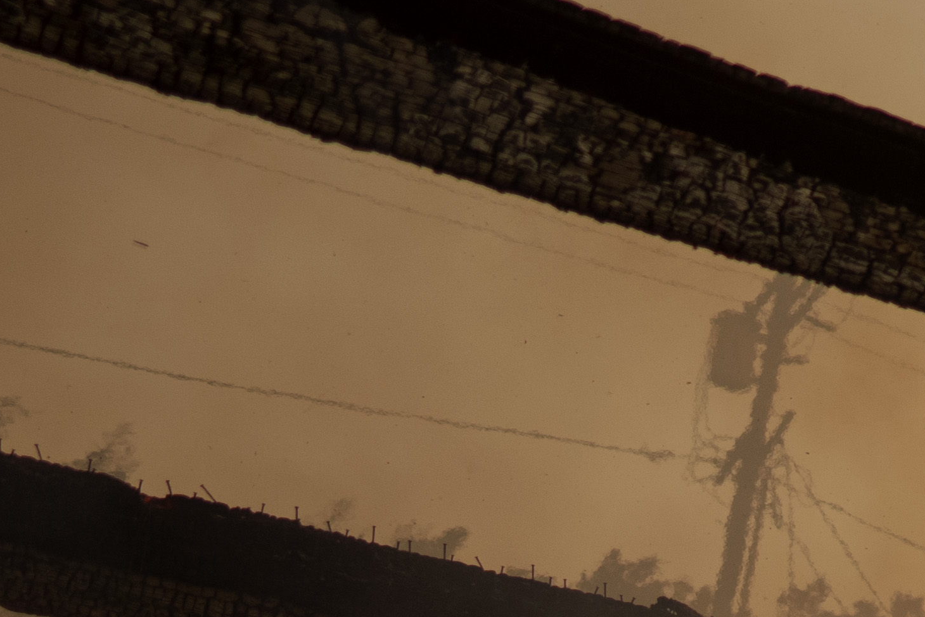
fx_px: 3649
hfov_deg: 11.1
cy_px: 1012
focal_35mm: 142
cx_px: 2504
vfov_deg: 9.3
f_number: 1.4
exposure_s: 1/3200
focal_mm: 24
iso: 50
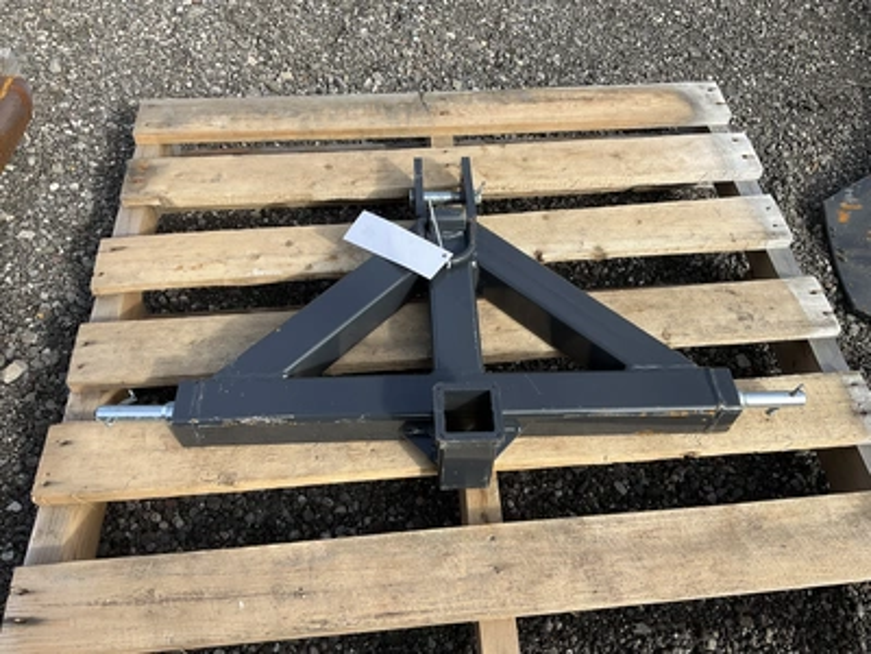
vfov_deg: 48.2
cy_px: 327
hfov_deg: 61.7
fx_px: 730
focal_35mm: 29
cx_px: 436
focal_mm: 3
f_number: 1.8
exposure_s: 1/944
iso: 25
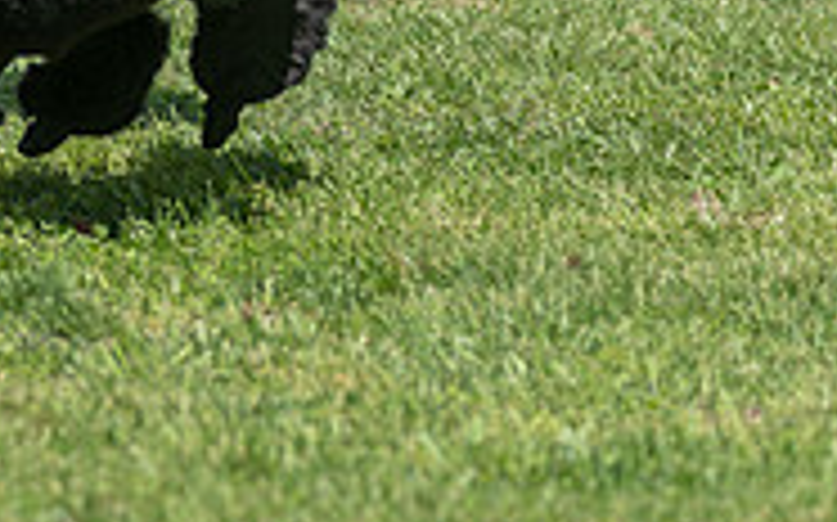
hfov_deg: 5.5
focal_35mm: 381
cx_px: 50
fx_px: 8686
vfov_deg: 3.4
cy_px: -196
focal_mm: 120
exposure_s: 1/1000
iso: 160
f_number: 4
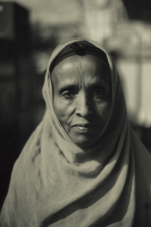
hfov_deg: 27.0
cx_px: 76
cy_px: 114
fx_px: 315
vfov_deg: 39.6
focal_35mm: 50
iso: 400
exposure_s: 1/6400
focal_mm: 50
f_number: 1.8
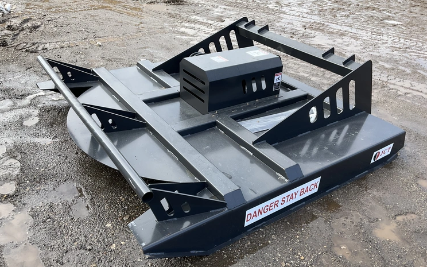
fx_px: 361
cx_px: 214
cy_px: 137
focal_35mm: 31
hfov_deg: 61.2
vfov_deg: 40.6
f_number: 1.8
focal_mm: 3
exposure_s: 1/442
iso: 25
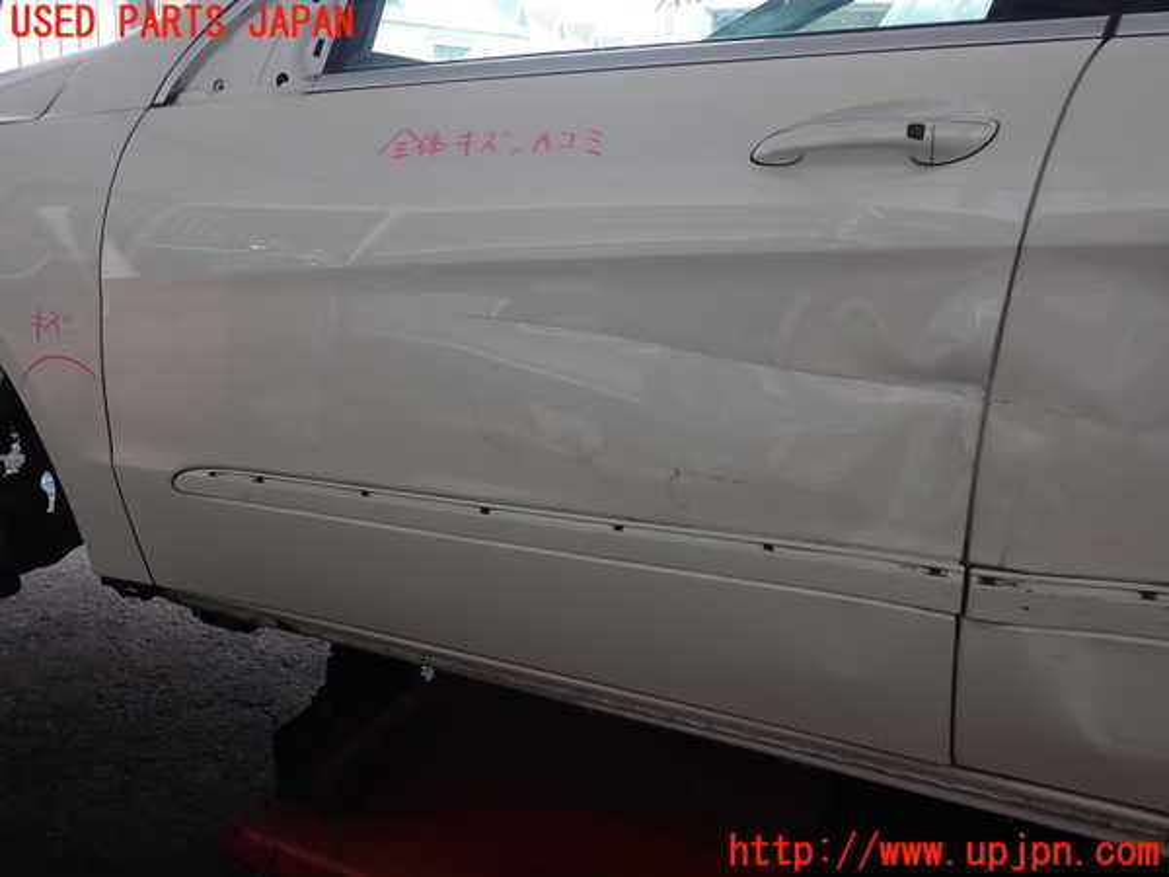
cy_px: 438
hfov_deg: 60.0
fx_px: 1013
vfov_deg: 46.8
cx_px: 584
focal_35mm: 30
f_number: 2.3
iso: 100
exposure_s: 1/80
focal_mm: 5.4
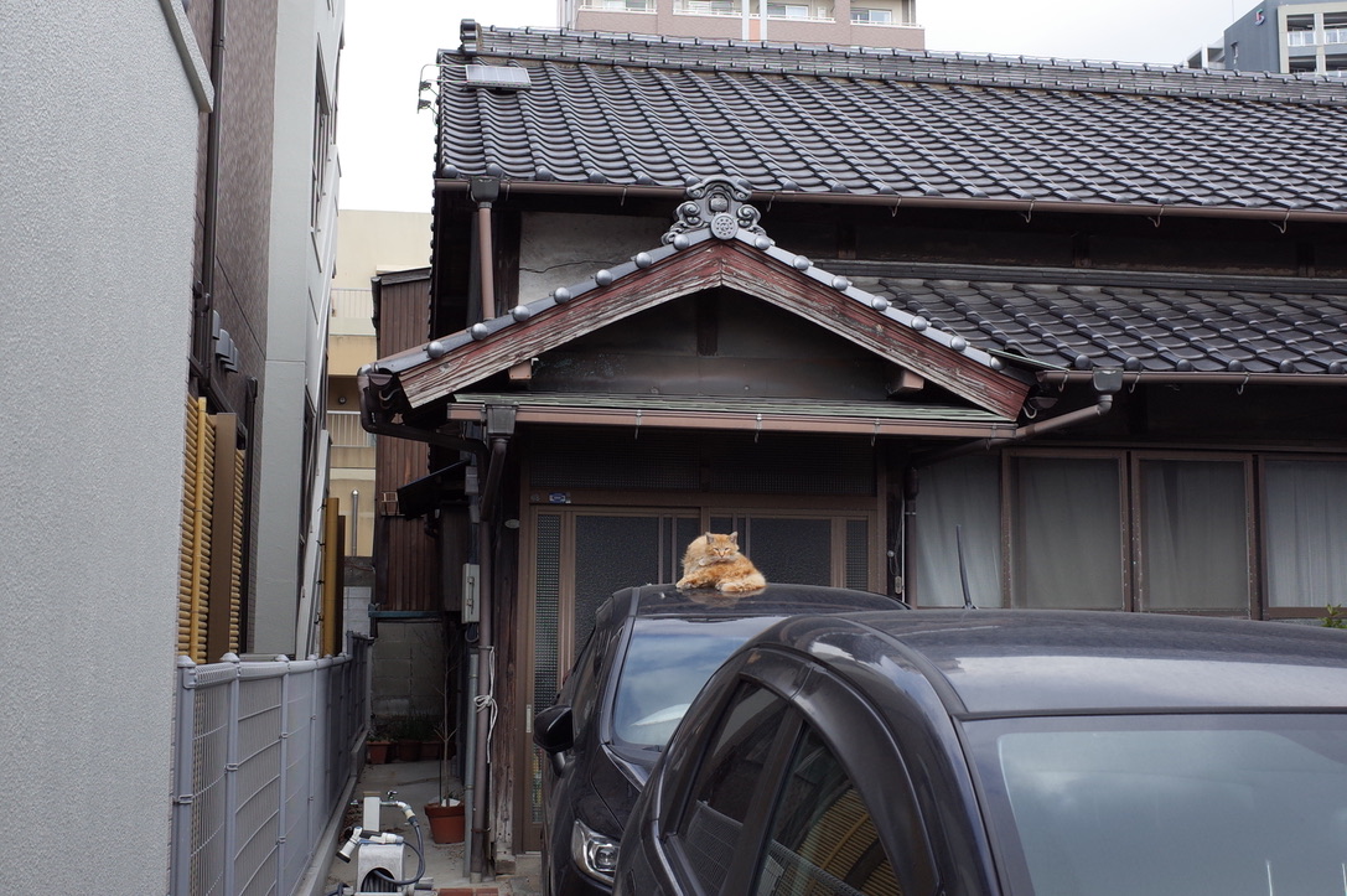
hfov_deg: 41.9
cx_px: 674
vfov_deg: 28.6
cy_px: 448
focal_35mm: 47
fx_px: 1757
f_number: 5.6
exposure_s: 1/400
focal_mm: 18.3
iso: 200
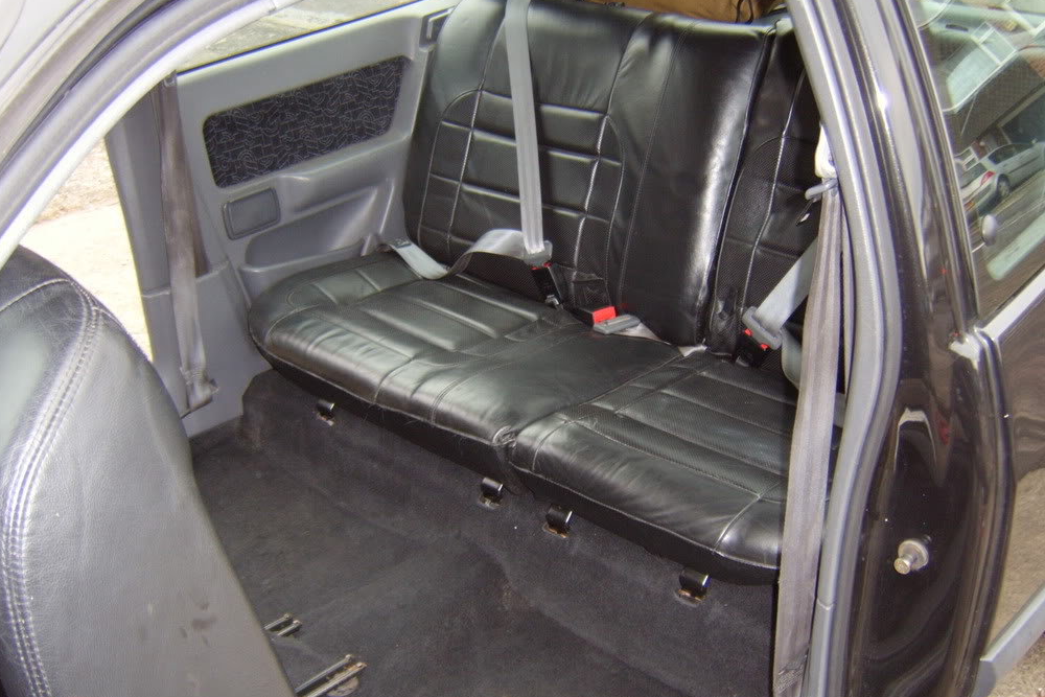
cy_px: 370
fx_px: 958
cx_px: 528
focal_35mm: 33
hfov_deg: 57.2
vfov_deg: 40.0
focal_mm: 8.1
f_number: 2.7
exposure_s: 1/30
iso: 141
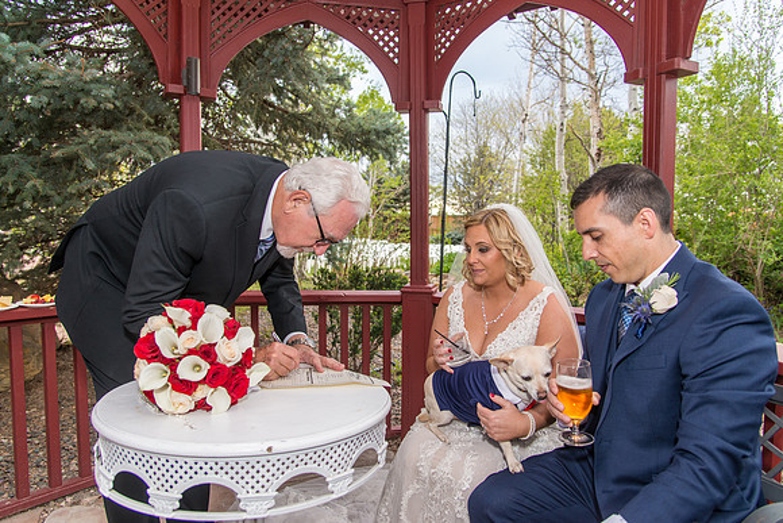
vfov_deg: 53.2
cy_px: 262
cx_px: 392
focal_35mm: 24
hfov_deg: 73.7
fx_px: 522
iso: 400
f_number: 4.5
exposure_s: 1/200
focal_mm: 24
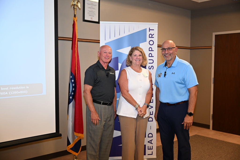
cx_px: 120
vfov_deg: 34.2
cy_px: 80
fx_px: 260
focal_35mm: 39
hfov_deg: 49.5
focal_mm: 39
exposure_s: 1/60
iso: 1600
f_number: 4.5
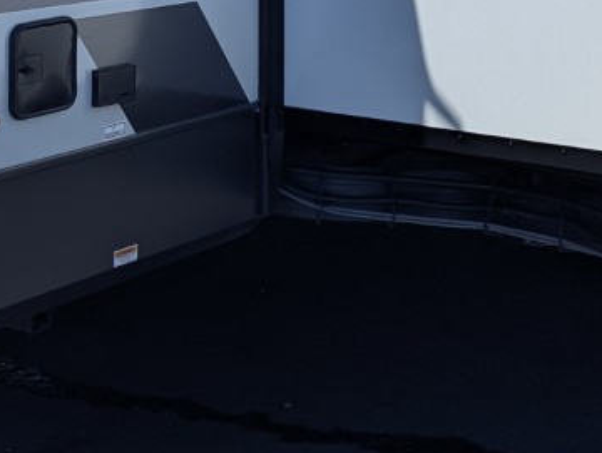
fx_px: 1620
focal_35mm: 93
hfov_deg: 21.1
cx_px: 288
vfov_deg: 14.4
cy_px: -314
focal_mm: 6.81
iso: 45
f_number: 1.85
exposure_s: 1/2262
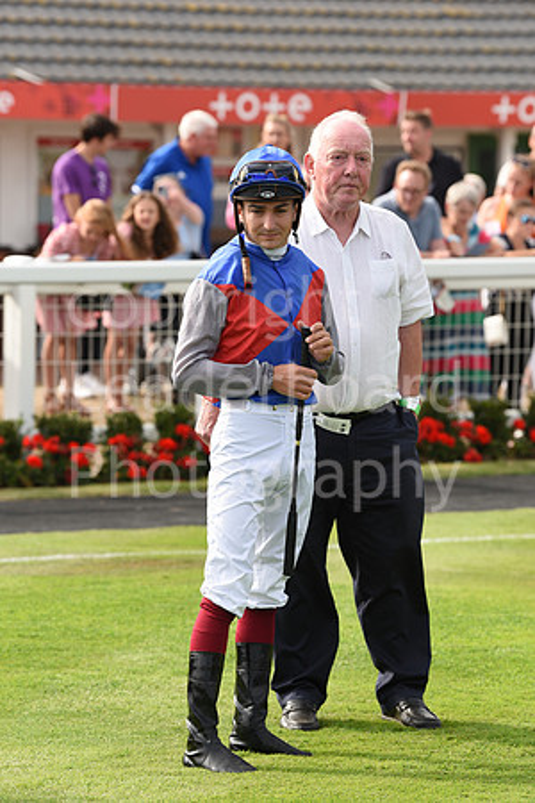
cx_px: 268
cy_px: 402
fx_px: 4235
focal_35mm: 190
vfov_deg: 10.8
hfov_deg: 7.2
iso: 400
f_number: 5.6
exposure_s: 1/800
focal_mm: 190
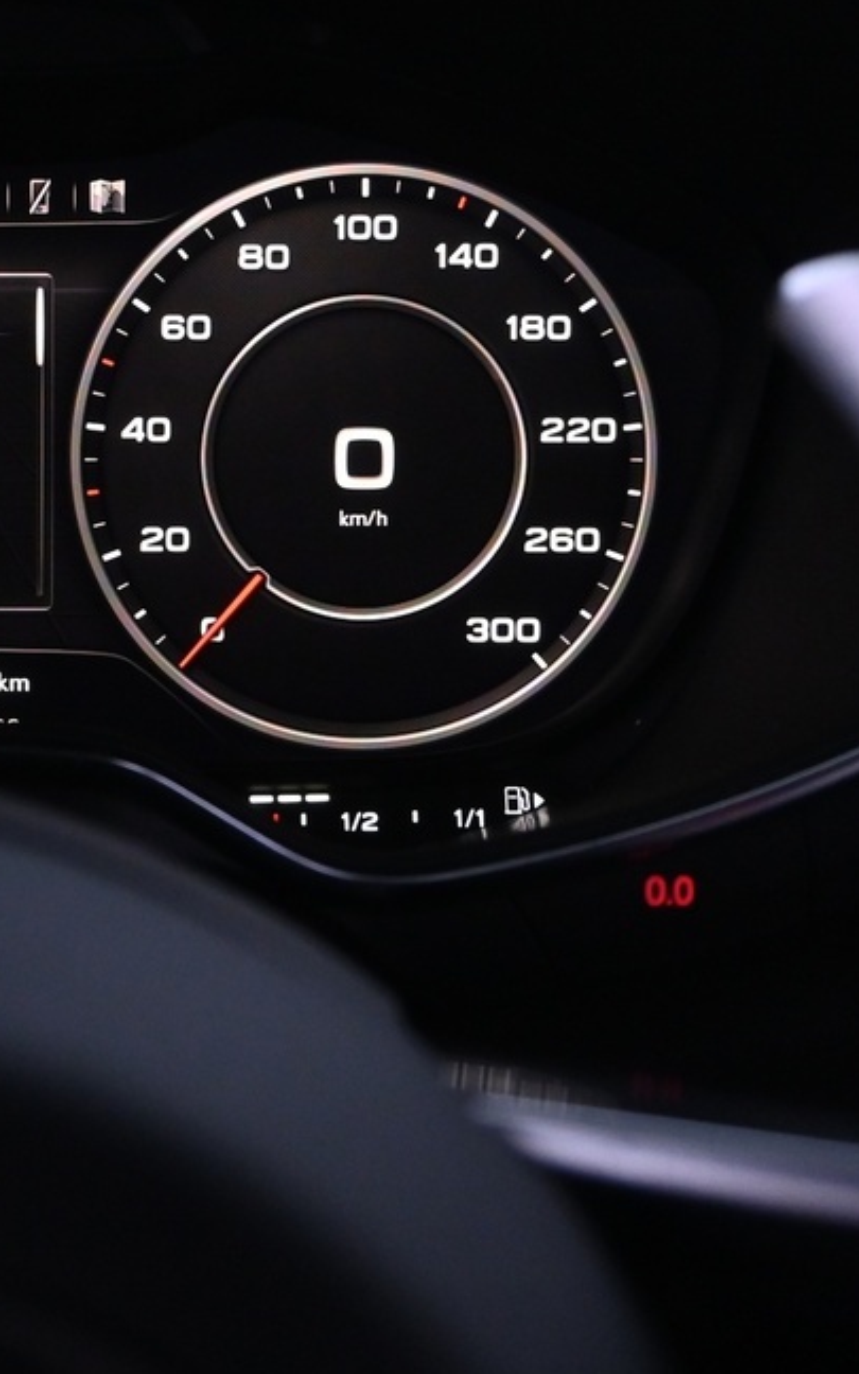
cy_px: 352
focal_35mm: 80
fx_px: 3007
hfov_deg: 15.7
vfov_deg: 25.5
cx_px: -142
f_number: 4.5
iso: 1250
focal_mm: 21
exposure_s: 1/30
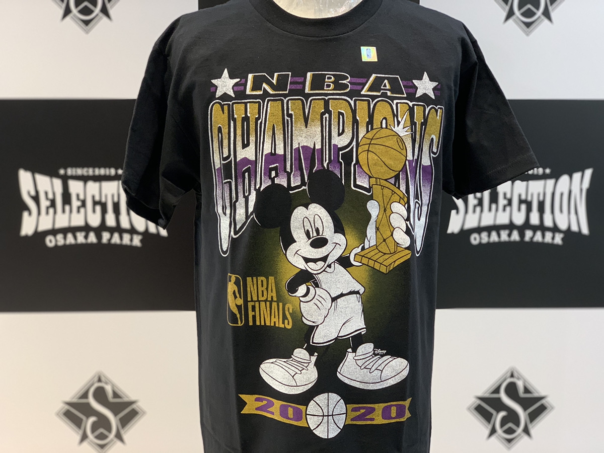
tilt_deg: -10.1
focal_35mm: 52
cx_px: 302
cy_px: 226
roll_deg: -0.3
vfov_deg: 28.0
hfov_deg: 36.8
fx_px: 907
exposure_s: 1/60
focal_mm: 6
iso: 100
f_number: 2.4
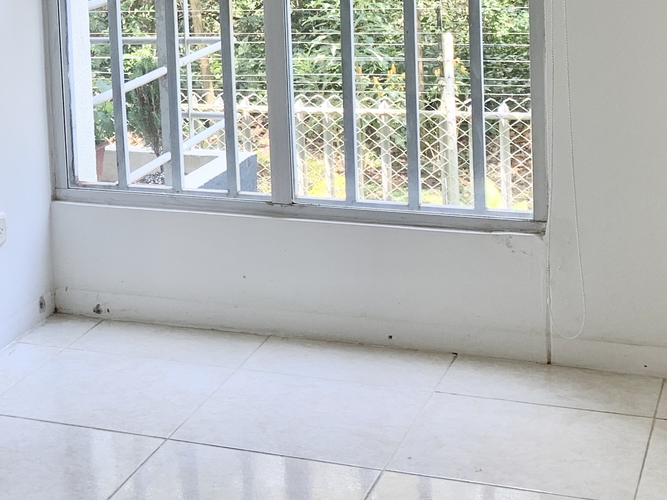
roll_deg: +3.5
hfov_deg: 24.6
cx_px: 15
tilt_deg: -7.2
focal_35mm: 76
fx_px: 1465
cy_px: 15
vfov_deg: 18.9
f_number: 1.8
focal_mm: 4.25
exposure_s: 1/122
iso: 32
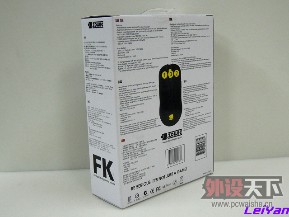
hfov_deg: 38.2
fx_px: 417
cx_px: 144
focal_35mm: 50
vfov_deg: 29.1
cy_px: 108
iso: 400
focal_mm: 9
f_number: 3.7
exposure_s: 1/30
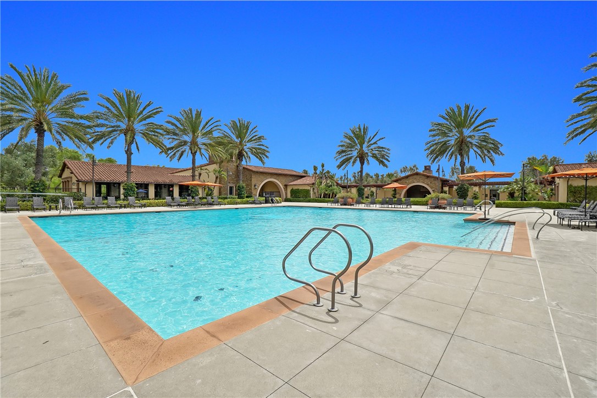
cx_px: 298
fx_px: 249
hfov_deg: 100.4
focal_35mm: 15
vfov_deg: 77.3
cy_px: 199
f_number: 11
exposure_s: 1/2000
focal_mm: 10
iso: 800
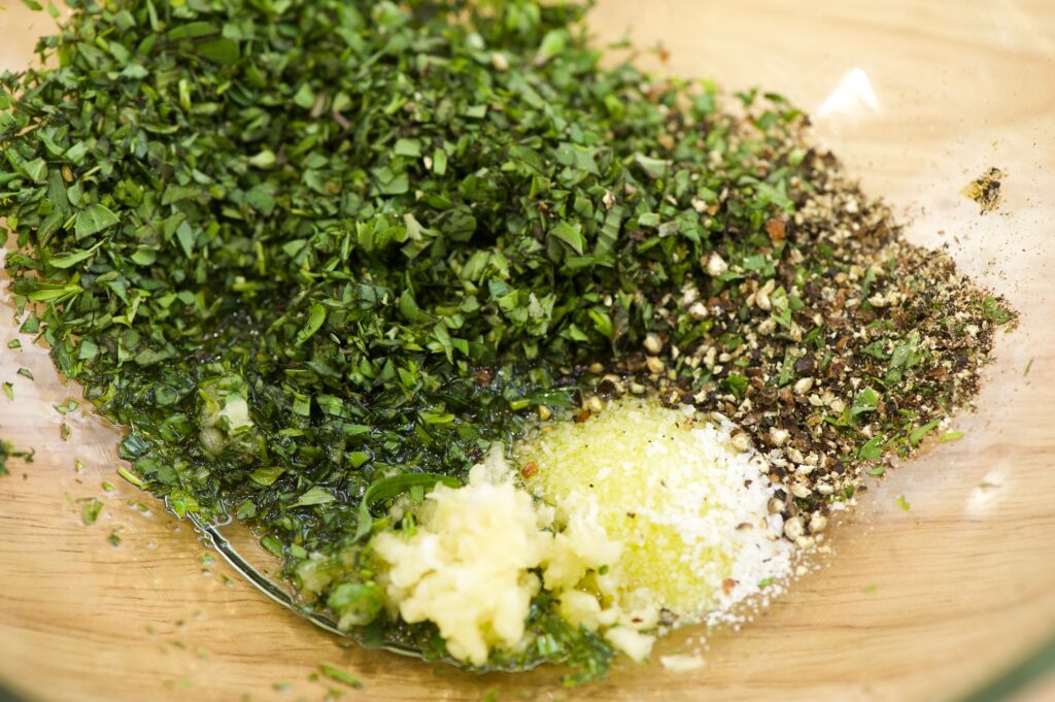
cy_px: 351
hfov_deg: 19.5
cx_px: 528
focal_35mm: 105
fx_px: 3075
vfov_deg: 13.0
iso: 200
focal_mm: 105
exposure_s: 1/4
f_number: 5
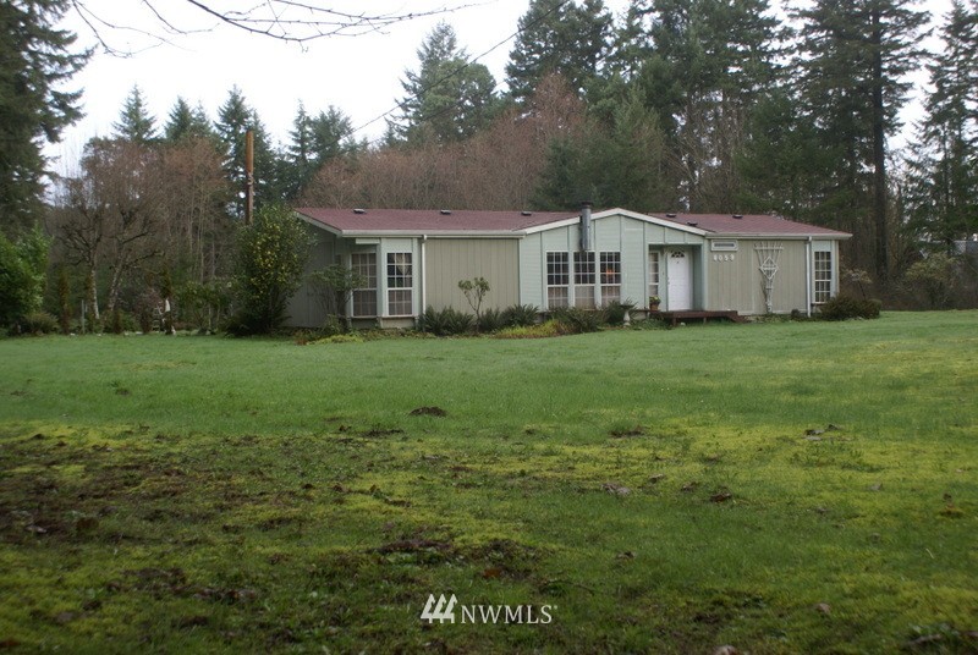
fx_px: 1061
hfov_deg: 49.5
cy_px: 328
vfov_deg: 34.3
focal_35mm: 39
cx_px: 489
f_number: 4.5
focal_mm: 26
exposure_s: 1/50
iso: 100
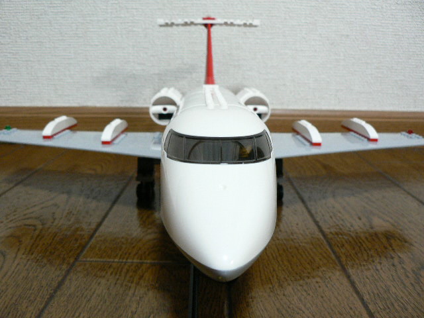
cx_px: 212
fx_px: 441
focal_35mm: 36
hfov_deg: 51.4
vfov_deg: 39.7
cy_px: 159
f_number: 2.8
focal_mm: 6
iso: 200
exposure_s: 1/8
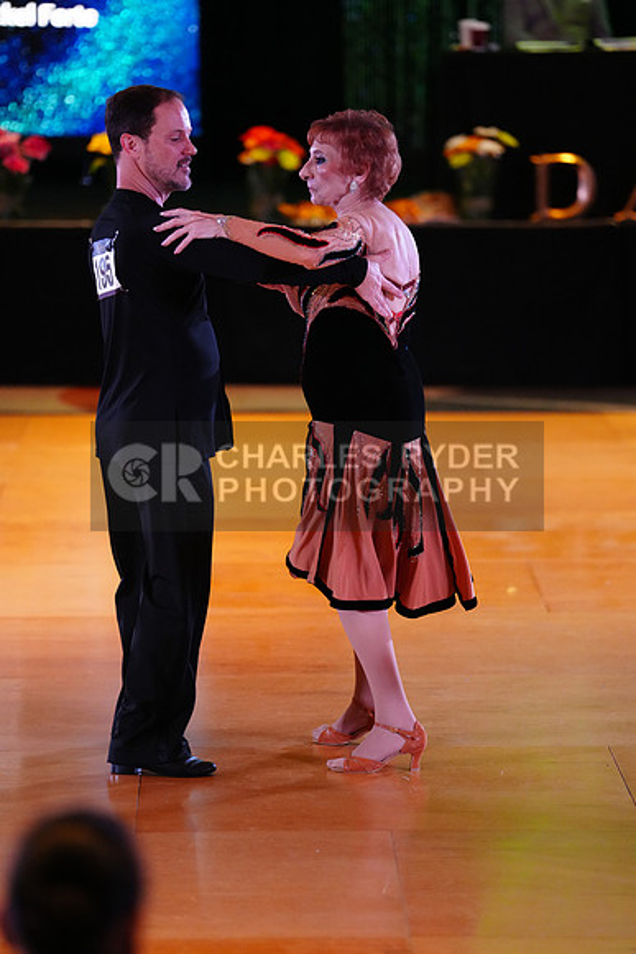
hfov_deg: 6.9
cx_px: 318
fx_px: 5296
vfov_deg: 10.3
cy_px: 477
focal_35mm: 200
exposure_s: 1/400
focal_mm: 200
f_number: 2.8
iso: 5000
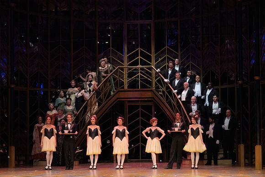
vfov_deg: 12.7
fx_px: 795
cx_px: 132
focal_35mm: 108
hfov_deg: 18.9
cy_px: 88
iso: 12800
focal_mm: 108
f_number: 14
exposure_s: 1/400
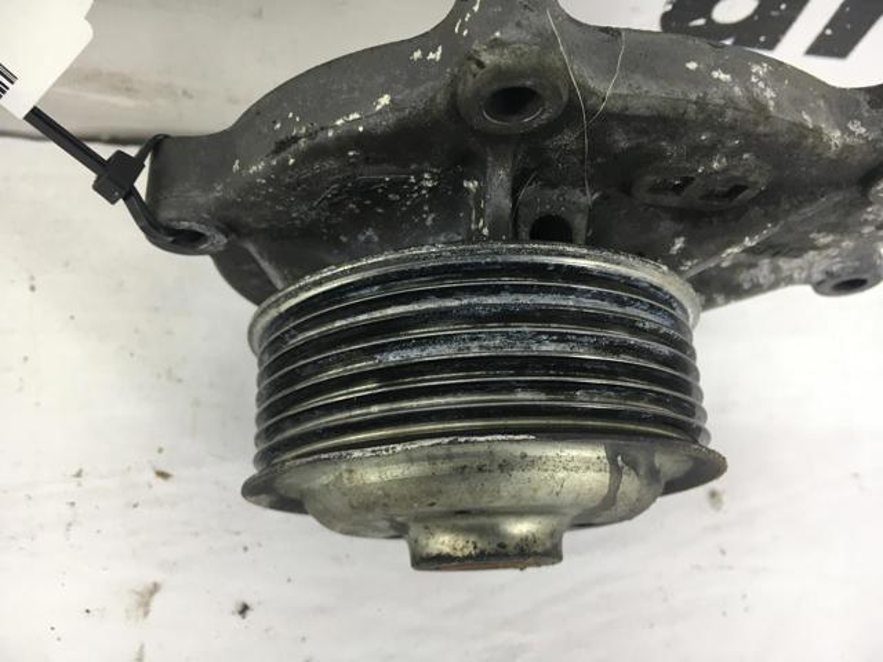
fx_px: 740
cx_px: 442
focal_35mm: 29
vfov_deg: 48.2
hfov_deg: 61.7
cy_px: 331
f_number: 2.2
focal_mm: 4.15
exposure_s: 1/33
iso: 32
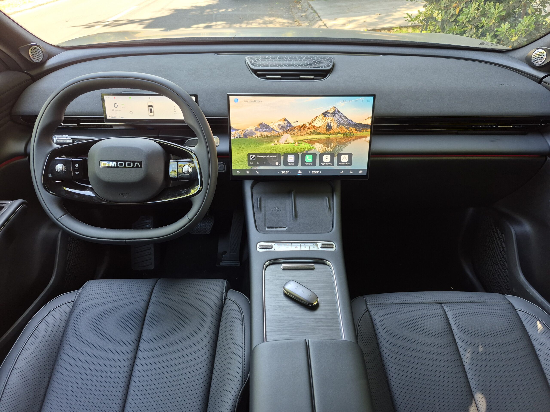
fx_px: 365
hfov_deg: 73.9
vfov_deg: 58.9
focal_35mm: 23
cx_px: 275
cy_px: 206
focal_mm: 5.4
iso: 100
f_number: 1.8
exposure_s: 1/56
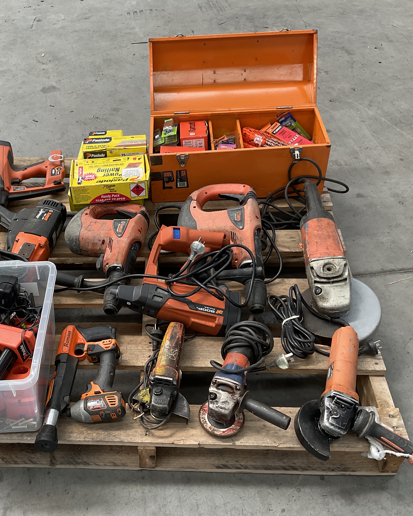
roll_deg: +2.1
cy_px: 260
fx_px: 581
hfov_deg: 38.6
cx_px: 129
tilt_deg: -44.8
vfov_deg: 47.9
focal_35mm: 38
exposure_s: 1/122
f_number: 1.8
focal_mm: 3
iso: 32
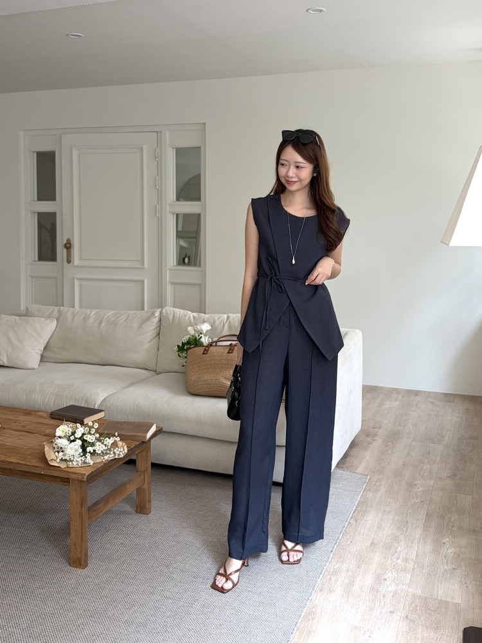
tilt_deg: -2.5
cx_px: 241
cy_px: 322
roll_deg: -1.2
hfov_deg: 53.1
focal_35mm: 26
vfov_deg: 67.3
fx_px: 483
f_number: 1.6
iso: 64
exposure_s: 1/121
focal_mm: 5.96
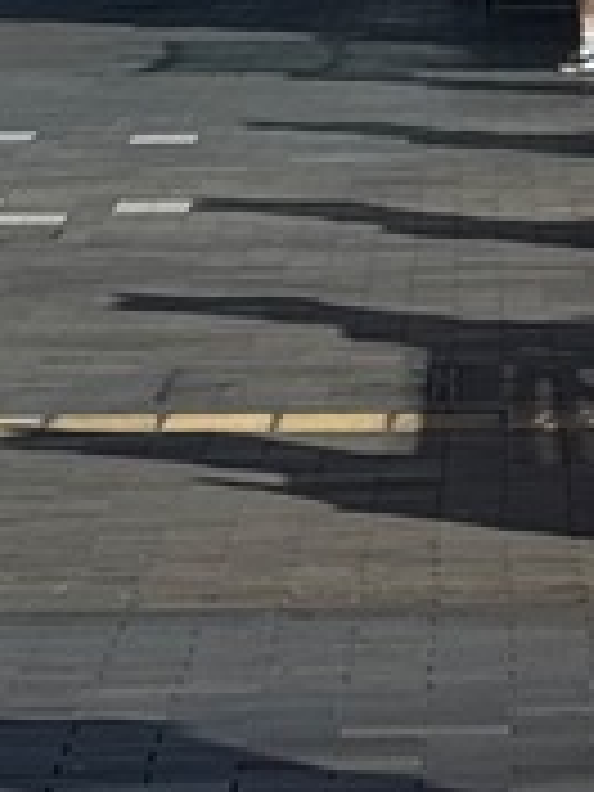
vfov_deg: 5.1
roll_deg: -2.5
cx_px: 1233
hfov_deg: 4.0
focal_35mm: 364
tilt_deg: +10.4
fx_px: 8328
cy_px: -1901
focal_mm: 6.76
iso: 64
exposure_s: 1/7092
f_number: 1.78
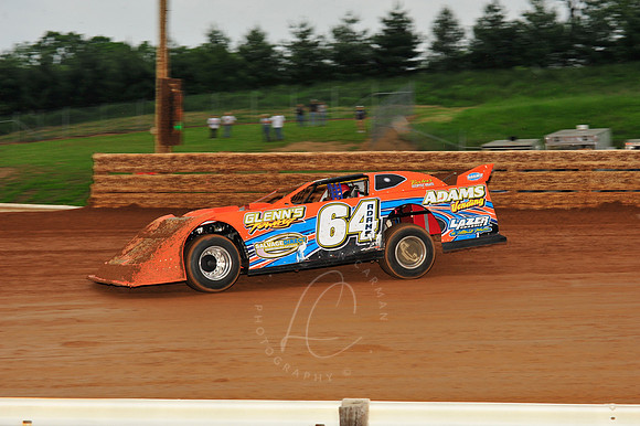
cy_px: 213
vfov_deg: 14.8
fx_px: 1635
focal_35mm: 92
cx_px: 320
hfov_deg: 22.2
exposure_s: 1/320
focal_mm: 92
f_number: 7.1
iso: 800
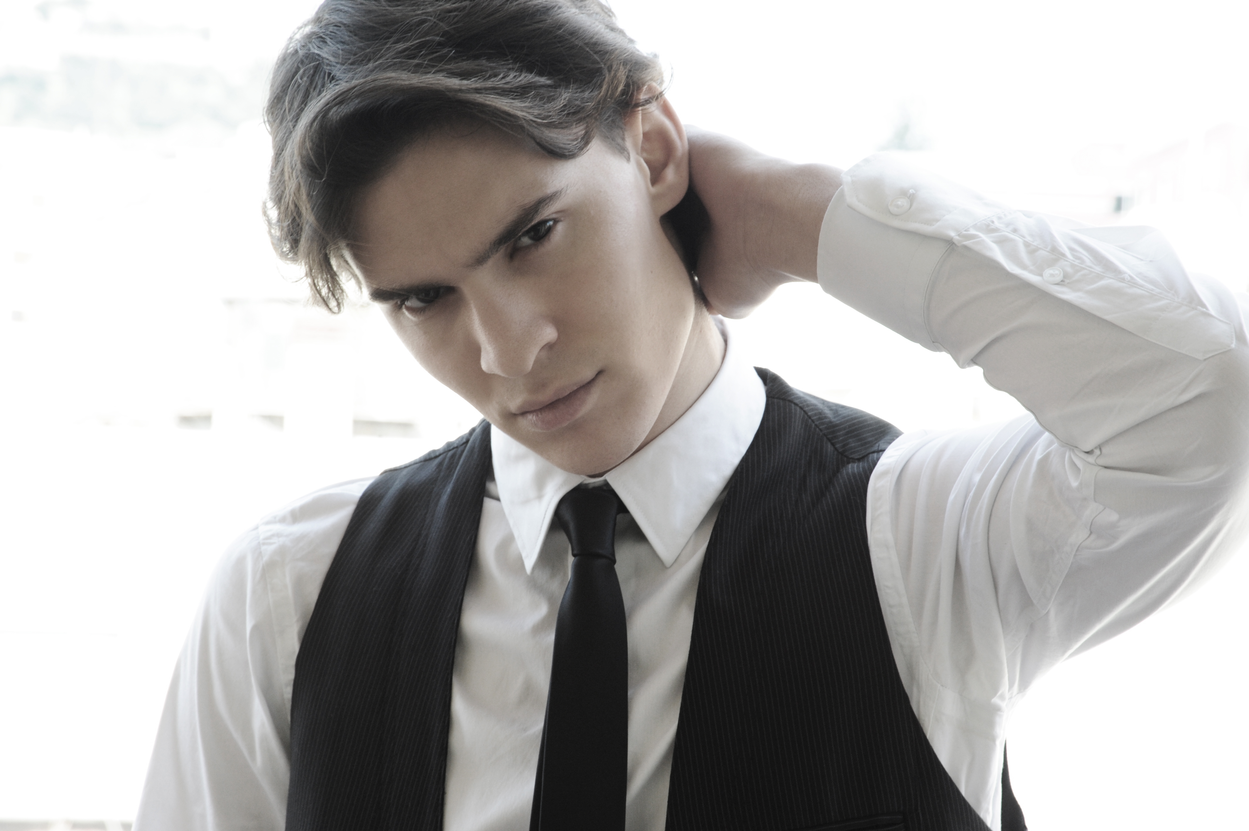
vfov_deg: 11.4
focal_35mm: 120
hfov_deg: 17.1
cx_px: 624
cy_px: 416
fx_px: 4161
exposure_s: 1/125
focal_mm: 120
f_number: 14
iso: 1600
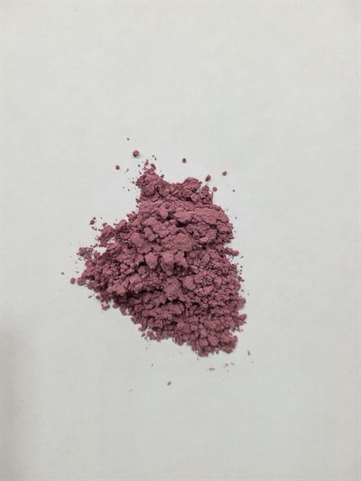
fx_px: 320
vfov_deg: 73.9
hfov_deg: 58.9
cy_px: 240
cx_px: 180
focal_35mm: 23
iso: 500
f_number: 1.7
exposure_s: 1/101
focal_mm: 6.25
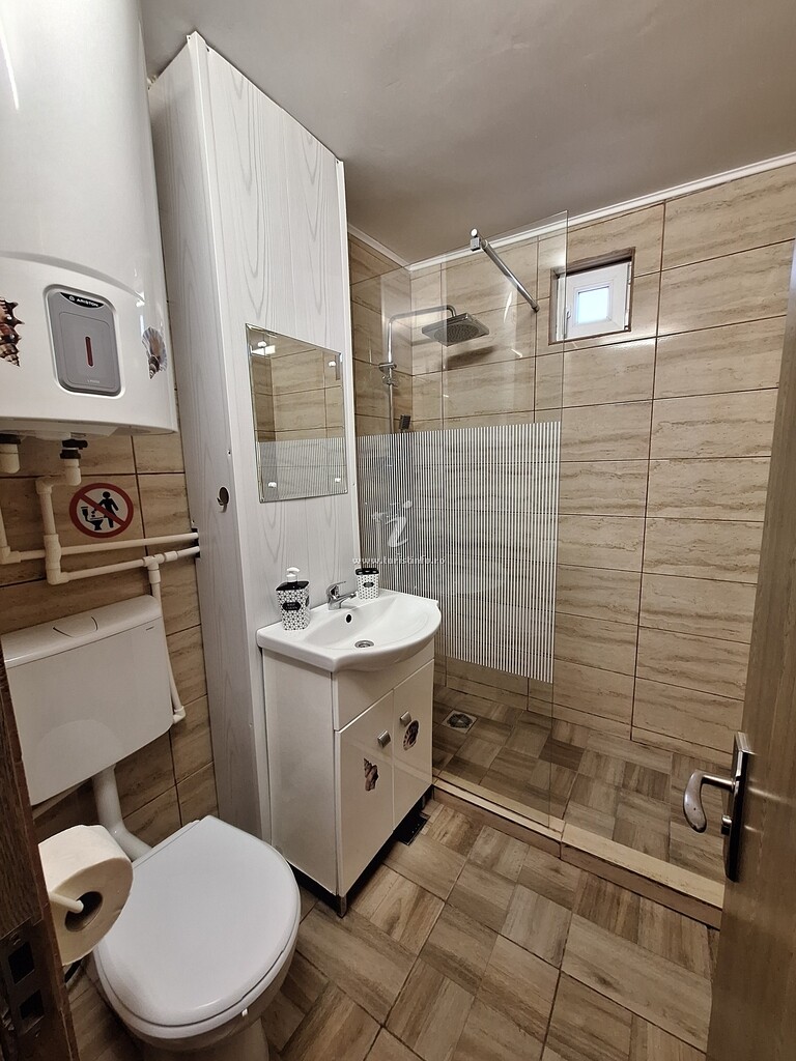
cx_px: 398
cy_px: 530
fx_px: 399
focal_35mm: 13
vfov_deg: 106.2
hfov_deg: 89.9
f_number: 2.2
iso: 160
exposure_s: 1/33
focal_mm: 1.74
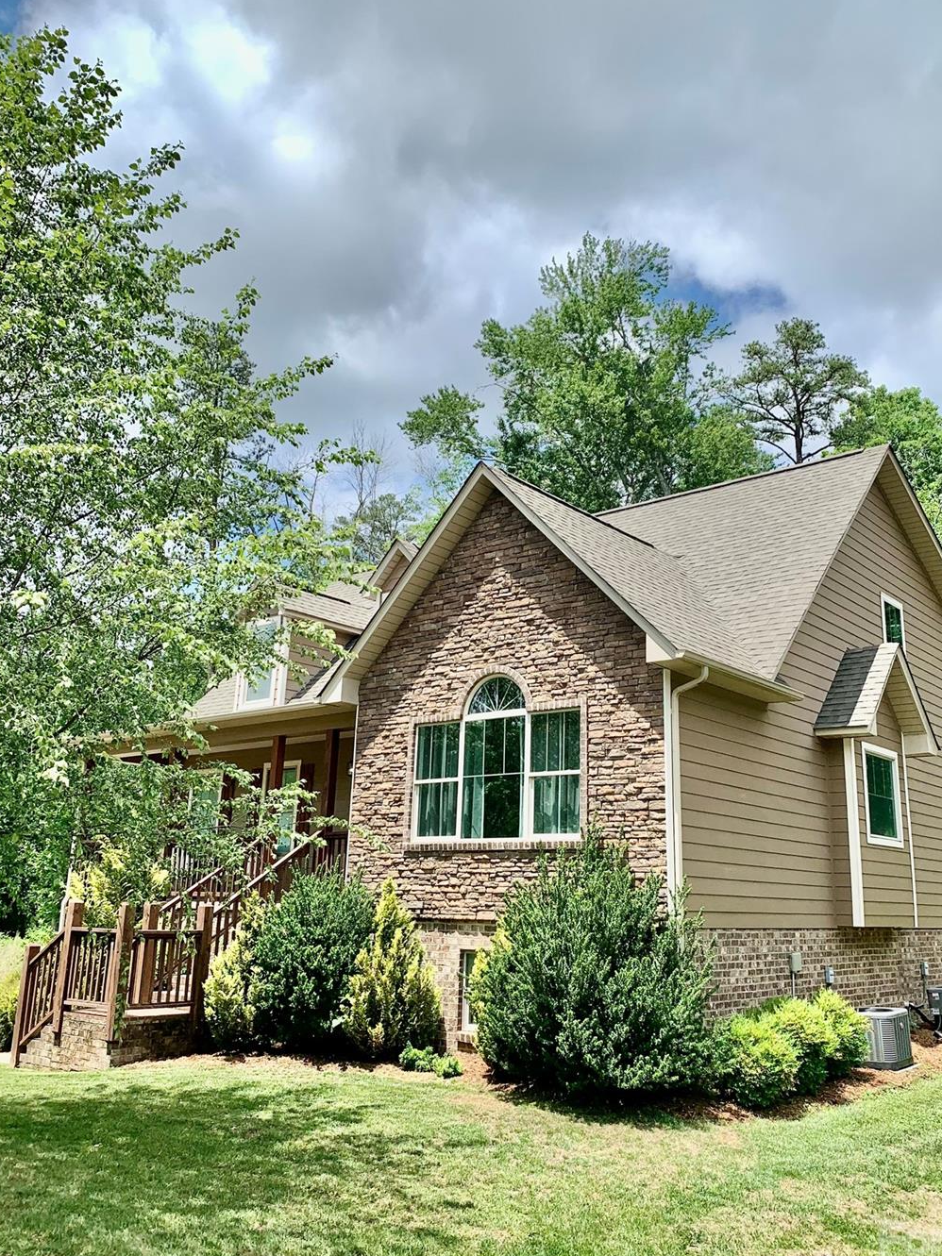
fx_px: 1089
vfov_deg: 59.9
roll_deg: -1.4
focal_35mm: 30
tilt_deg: +15.6
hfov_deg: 46.8
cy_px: 600
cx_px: 504
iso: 25
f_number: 1.8
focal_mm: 4.25
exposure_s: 1/2994
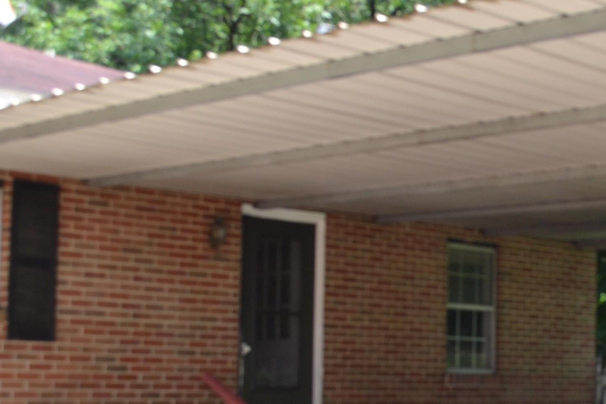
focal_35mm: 76
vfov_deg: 17.9
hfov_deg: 25.7
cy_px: 274
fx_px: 1279
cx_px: 563
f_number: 5.6
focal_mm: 24
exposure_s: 1/125
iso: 180
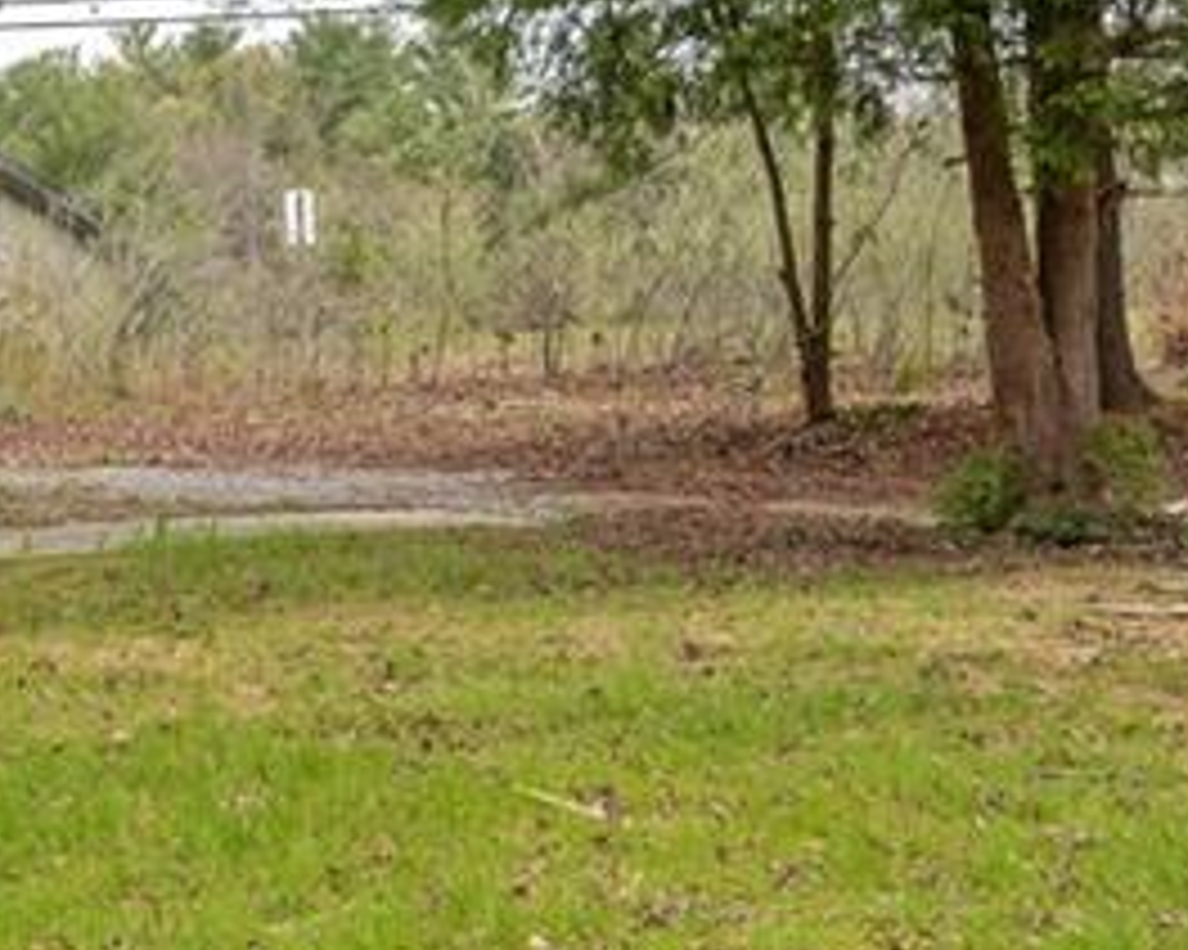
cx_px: -472
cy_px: 142
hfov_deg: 19.0
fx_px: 3198
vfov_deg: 16.7
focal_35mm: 91
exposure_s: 1/500
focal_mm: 25
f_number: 9
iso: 320
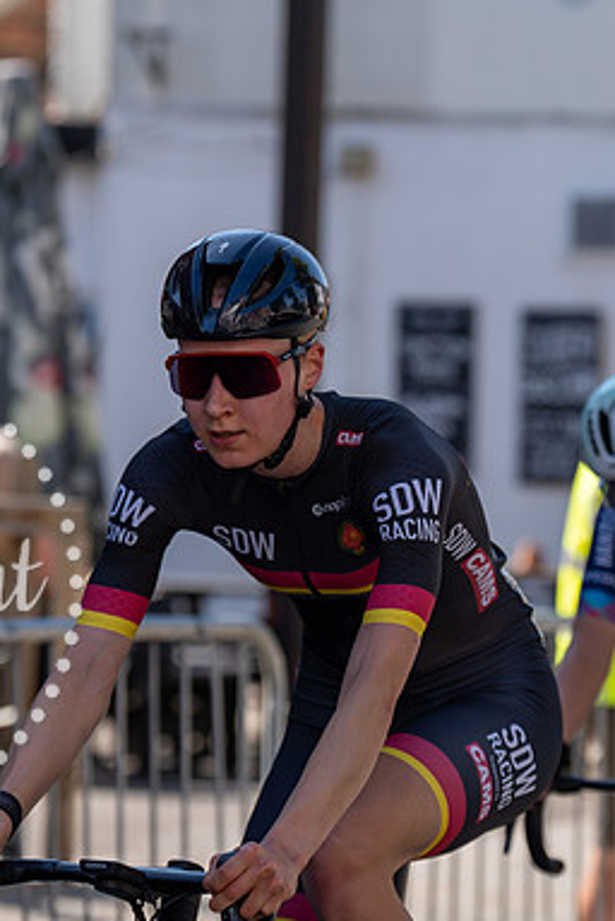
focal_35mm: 214
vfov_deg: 9.6
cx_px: 348
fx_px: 5473
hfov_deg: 6.4
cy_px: 384
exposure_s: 1/1000
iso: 100
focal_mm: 121
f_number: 3.5
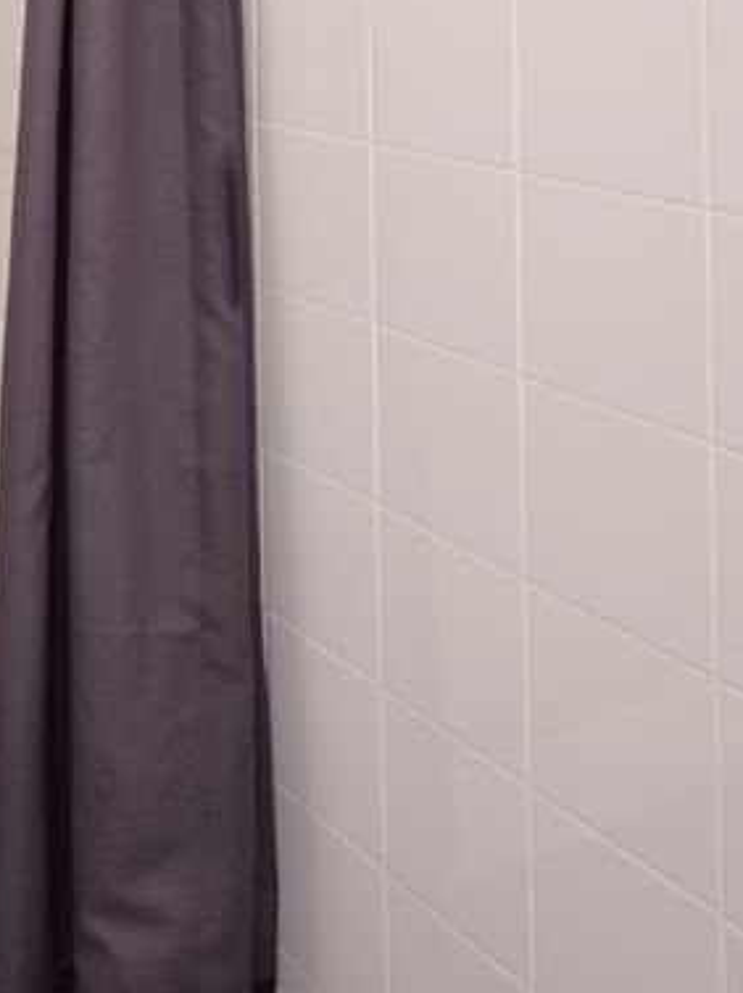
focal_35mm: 46
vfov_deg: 35.7
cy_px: -79
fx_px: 1319
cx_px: -29
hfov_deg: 29.1
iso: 100
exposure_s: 1/5
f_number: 4.5
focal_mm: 10
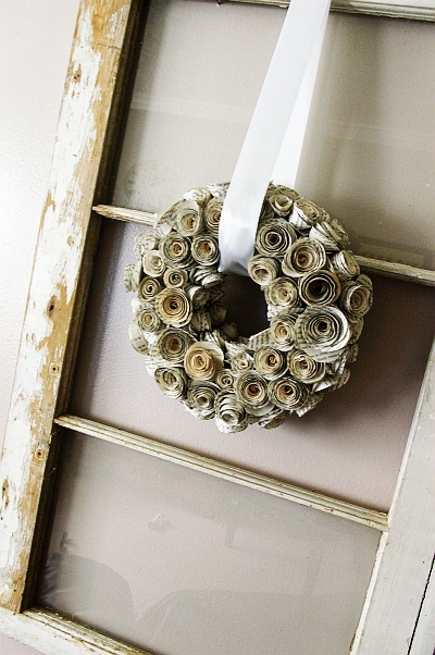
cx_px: 218
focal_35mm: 39
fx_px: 708
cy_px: 328
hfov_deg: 34.1
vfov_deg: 49.6
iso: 1600
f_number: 8
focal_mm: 26
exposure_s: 1/6
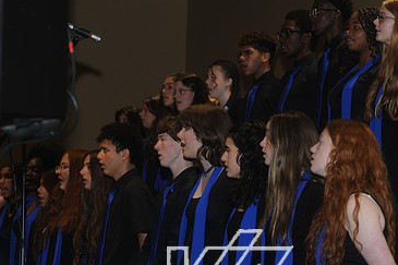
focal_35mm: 127
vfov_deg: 10.8
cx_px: 230
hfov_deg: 16.1
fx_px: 1403
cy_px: 197
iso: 400
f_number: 5.6
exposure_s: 1/50
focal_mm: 80
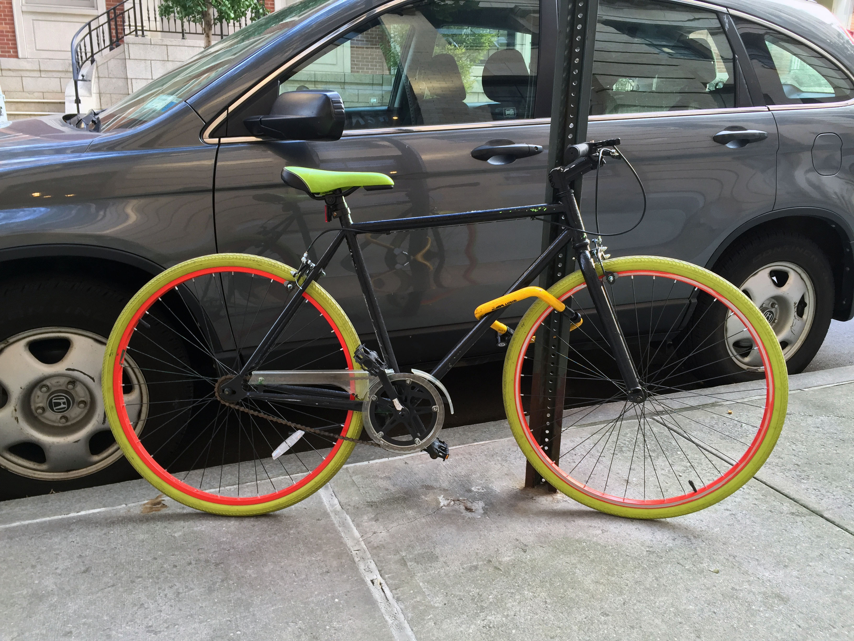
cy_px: 320
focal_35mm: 29
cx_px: 427
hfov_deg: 61.7
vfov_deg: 48.2
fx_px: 715
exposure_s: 1/30
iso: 50
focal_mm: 4.15
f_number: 2.2
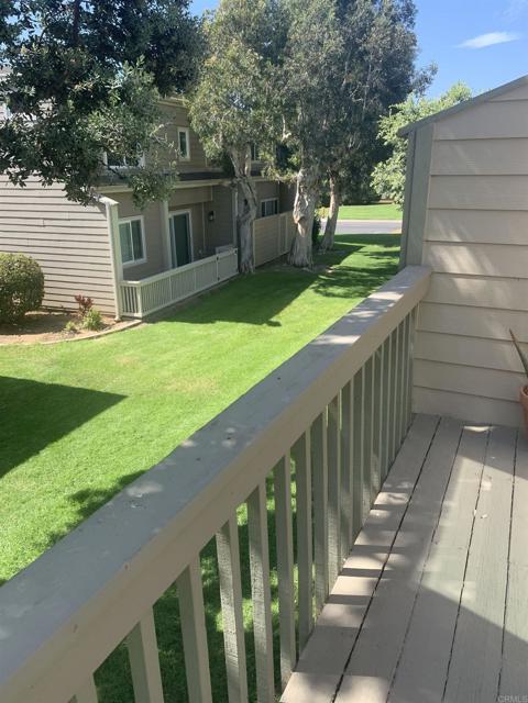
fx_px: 529
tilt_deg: -18.0
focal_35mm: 26
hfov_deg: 53.1
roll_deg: +1.2
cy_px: 352
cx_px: 264
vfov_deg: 67.3
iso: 25
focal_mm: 4.25
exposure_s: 1/669
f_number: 1.8
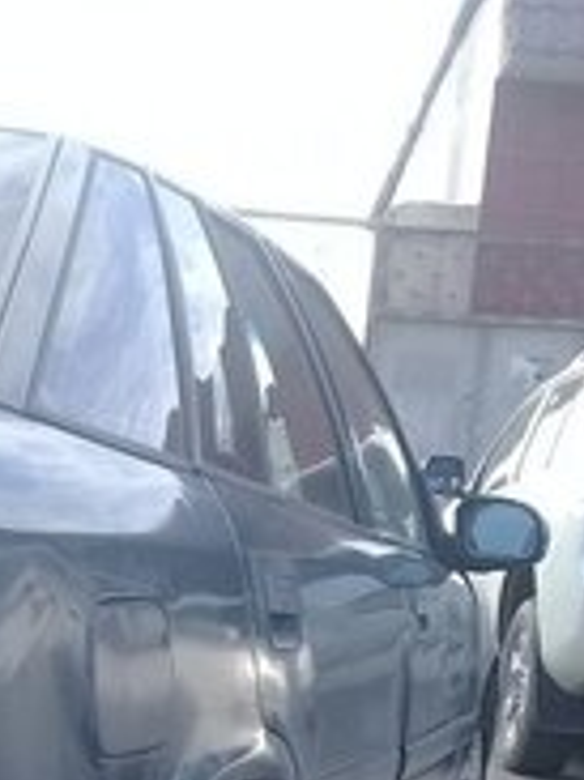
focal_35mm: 84
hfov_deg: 17.5
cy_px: 916
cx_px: 158
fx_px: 1892
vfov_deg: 21.7
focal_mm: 3.3
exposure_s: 1/344
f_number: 2.2
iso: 50
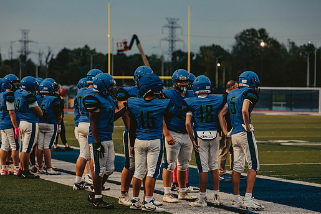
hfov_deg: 17.3
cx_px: 148
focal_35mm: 118
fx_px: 1053
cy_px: 117
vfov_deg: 11.6
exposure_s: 1/1250
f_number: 2.8
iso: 2000
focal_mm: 102
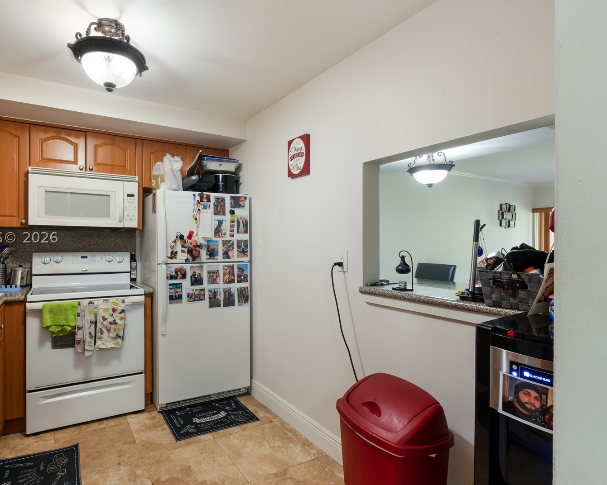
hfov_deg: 82.0
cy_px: 237
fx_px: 341
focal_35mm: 19
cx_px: 236
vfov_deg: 70.8
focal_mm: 16
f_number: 14
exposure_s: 5
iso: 100
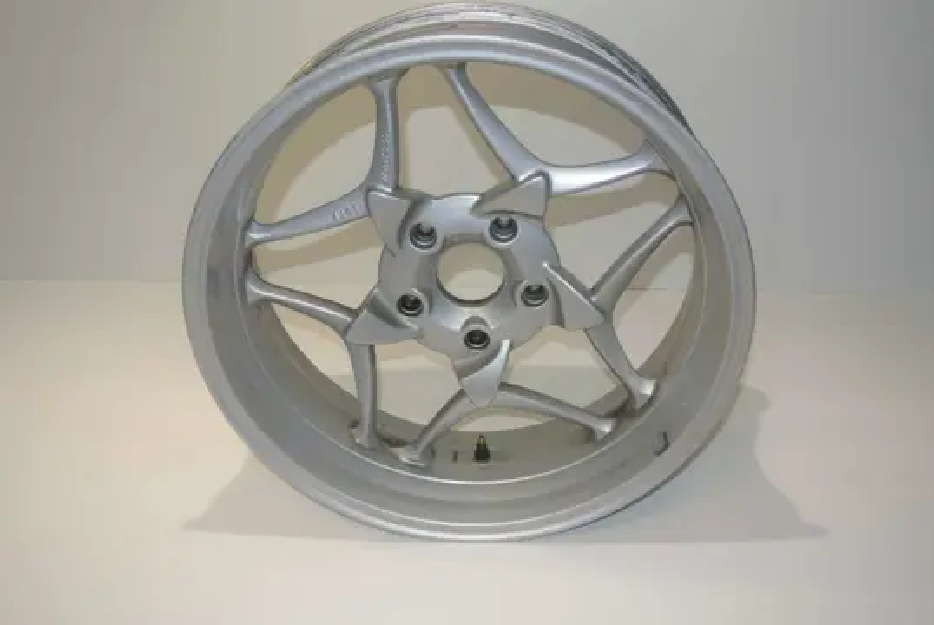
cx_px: 467
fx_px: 831
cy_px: 312
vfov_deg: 41.2
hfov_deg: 58.7
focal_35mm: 32
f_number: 3.8
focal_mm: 12.2
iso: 200
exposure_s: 1/60
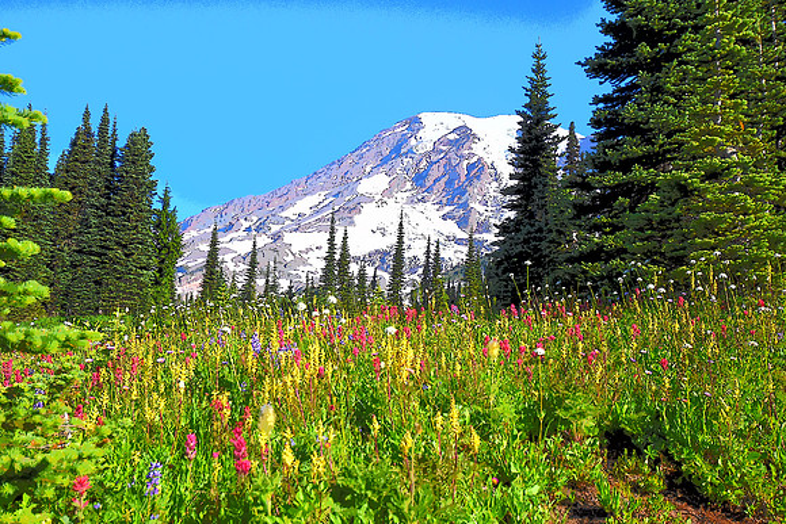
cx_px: 393
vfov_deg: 36.9
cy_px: 262
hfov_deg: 53.1
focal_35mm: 36
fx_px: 786
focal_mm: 24
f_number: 5
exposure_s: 1/3200
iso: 800
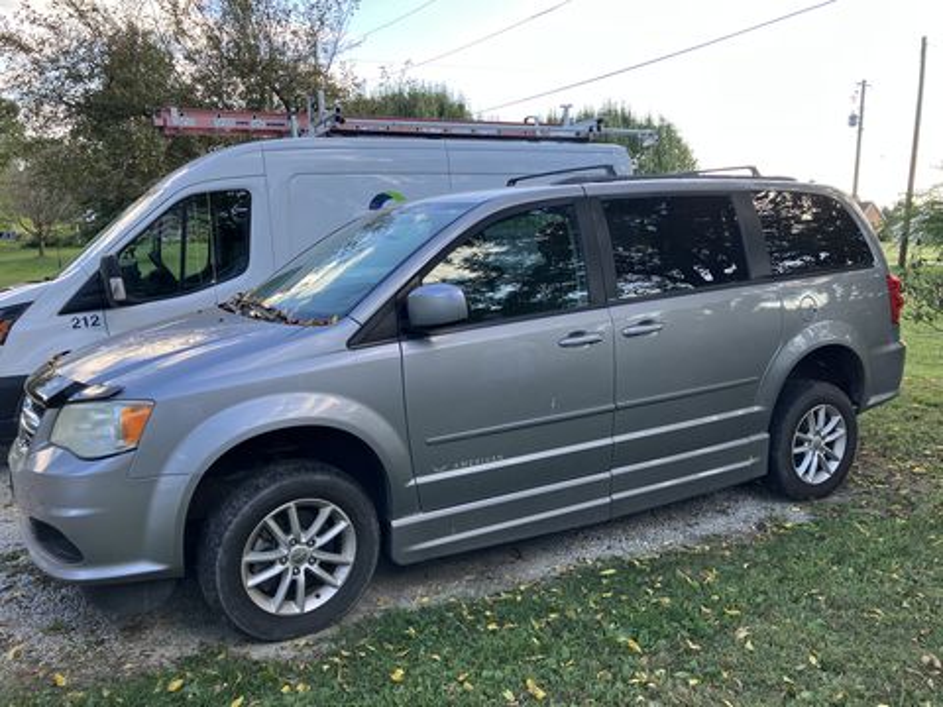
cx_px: 472
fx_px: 763
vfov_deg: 49.7
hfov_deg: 63.4
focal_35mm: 28
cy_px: 354
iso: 25
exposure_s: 1/121
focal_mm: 3.99
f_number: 1.8
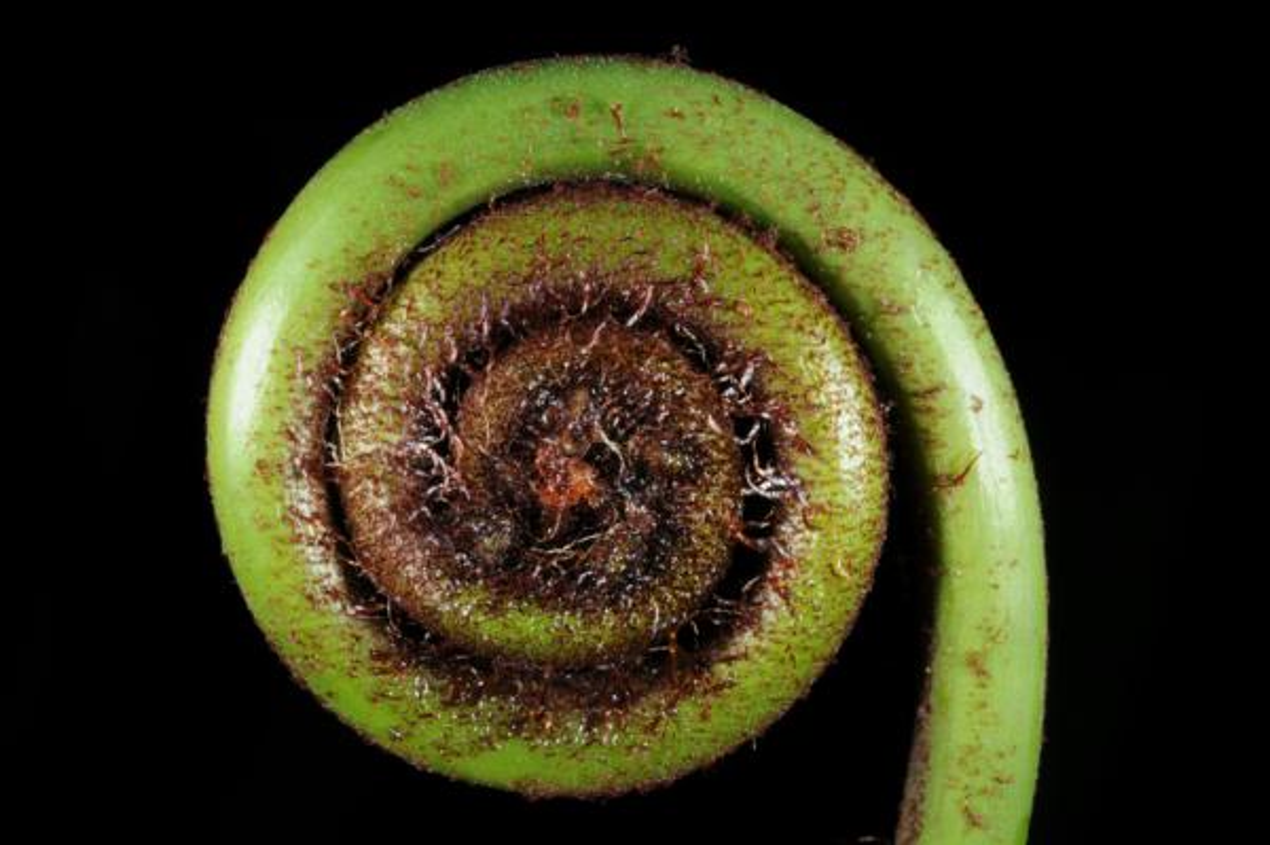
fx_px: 3172
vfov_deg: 15.2
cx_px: 635
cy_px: 422
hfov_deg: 22.6
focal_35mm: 90
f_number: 29
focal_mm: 60
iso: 200
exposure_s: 1/60
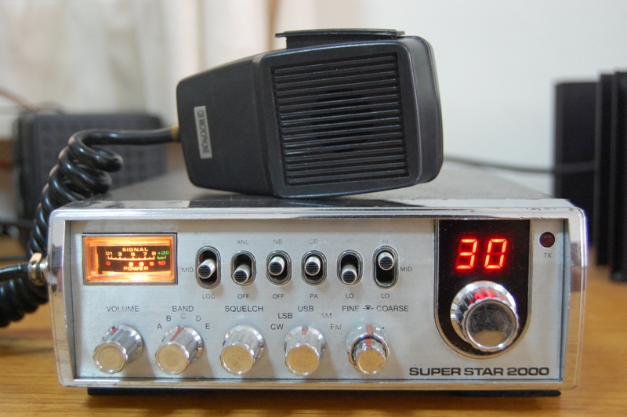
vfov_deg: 28.0
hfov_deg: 41.1
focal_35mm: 48
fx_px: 835
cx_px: 314
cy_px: 208
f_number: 4.5
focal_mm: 32
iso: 1100
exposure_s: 1/8
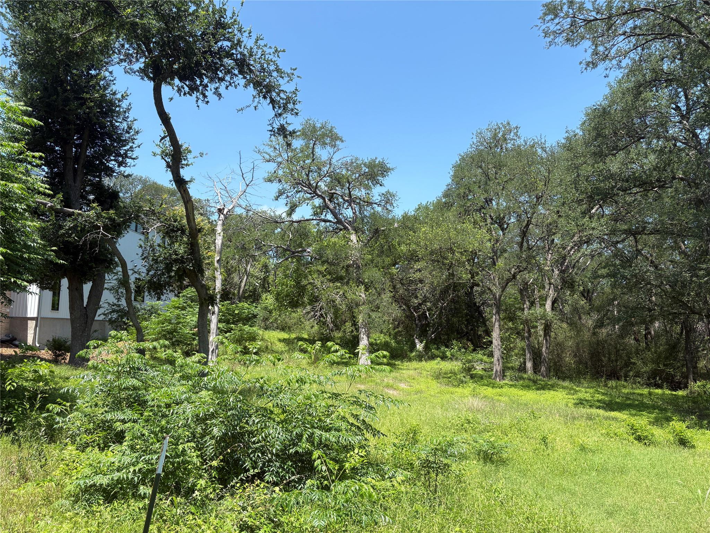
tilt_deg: +5.8
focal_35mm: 26
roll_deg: -0.9
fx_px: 533
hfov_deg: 67.3
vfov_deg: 53.1
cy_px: 266
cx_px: 355
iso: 50
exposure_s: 1/1706
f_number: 1.6
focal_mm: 5.96
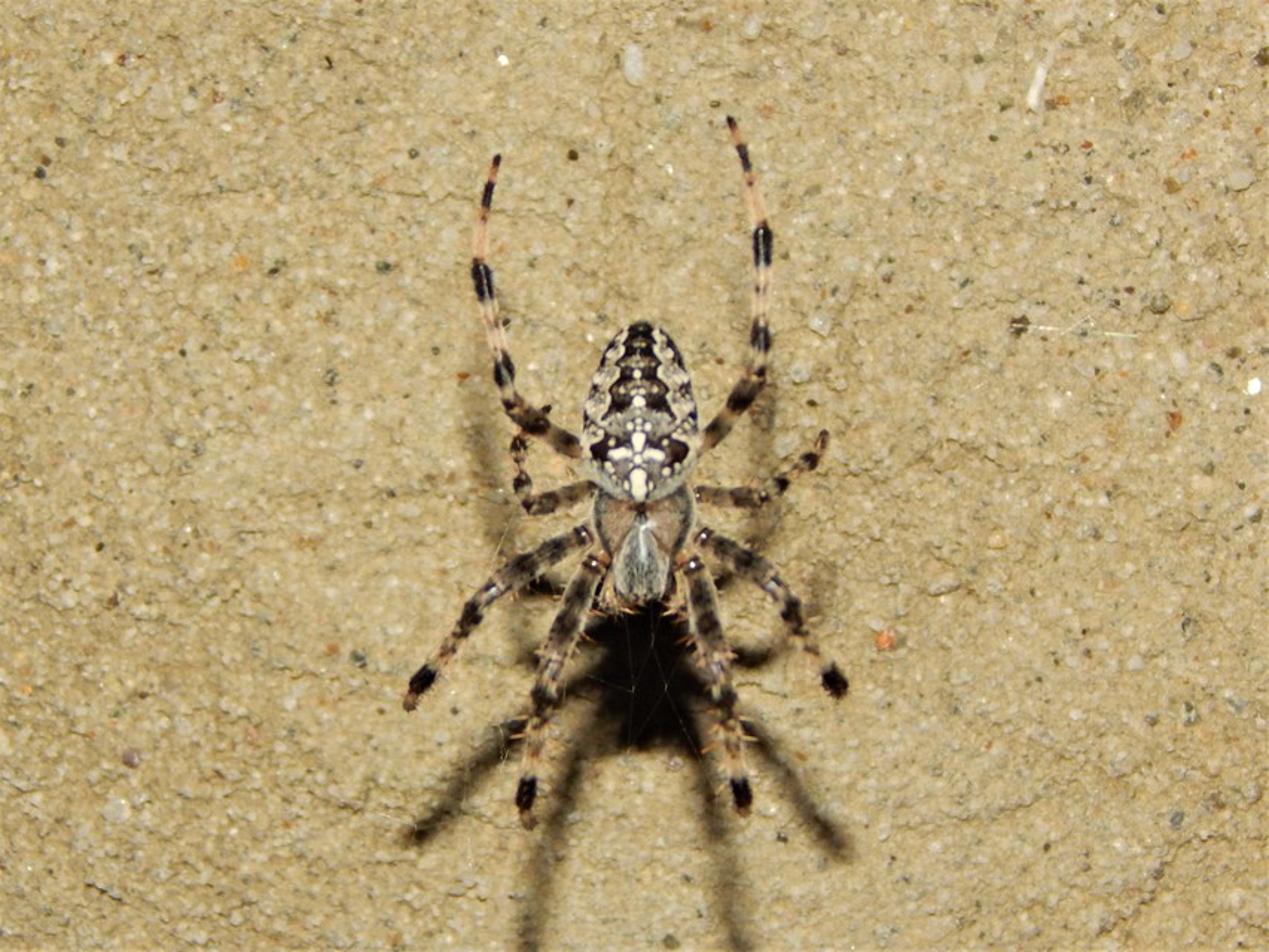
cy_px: 476
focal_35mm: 141
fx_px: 5170
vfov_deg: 10.5
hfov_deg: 14.0
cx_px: 634
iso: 200
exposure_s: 1/30
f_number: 9.8
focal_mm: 25.3
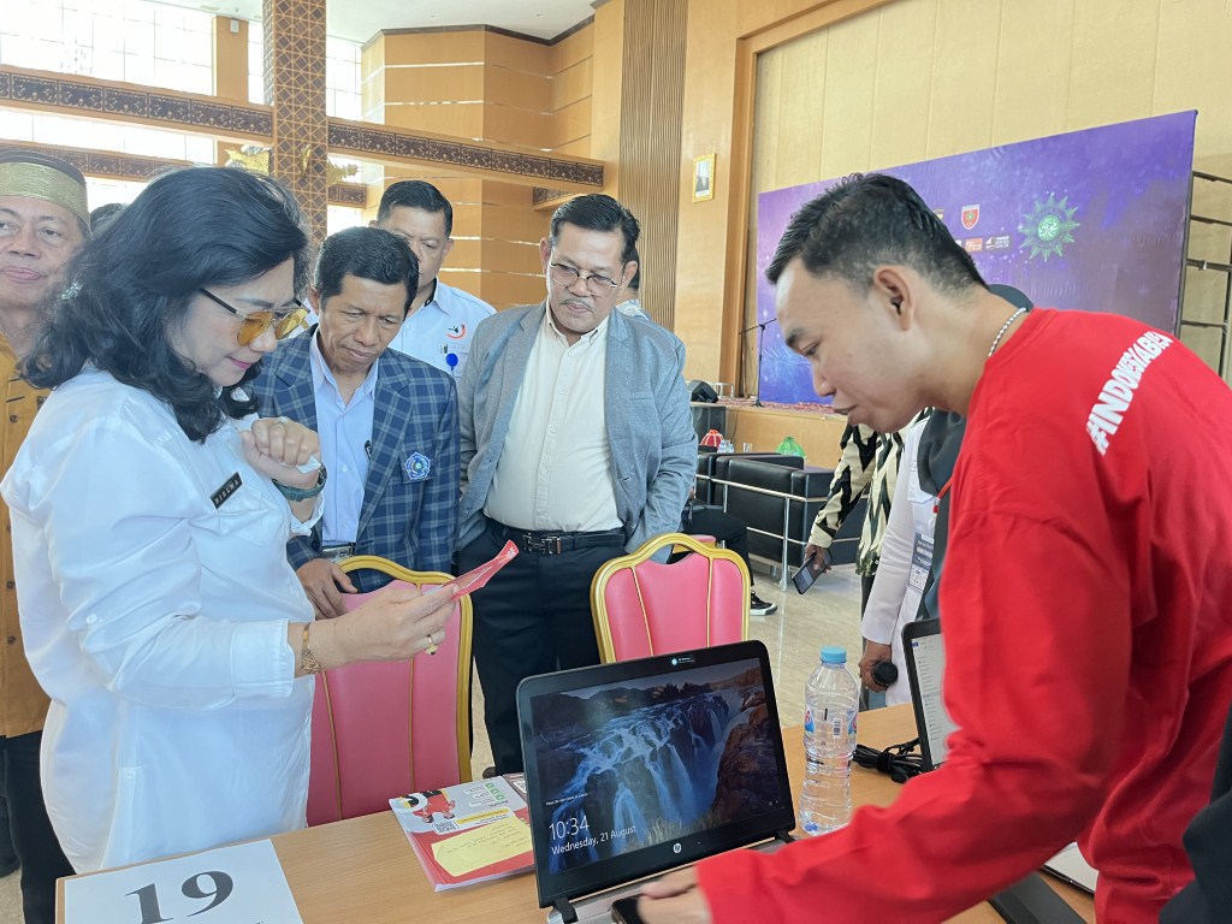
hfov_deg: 67.3
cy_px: 462
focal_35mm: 26
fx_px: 925
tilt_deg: -4.1
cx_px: 616
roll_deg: -2.4
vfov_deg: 53.1
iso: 320
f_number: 1.6
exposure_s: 1/60
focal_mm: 5.1
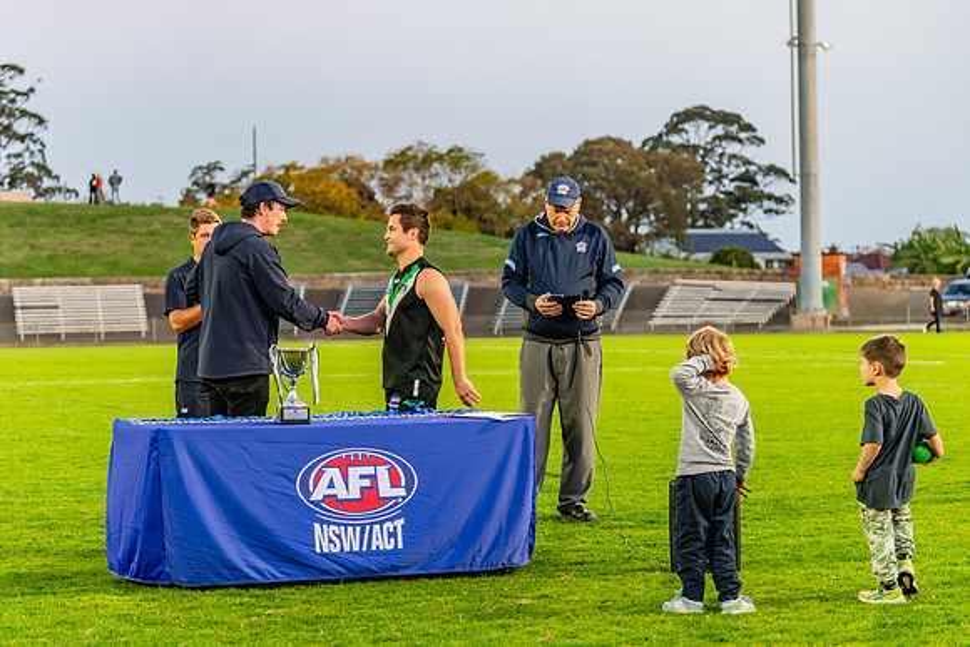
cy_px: 299
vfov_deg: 13.8
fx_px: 2667
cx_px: 458
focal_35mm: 99
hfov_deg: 20.6
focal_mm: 92
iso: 1800
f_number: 4
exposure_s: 1/100
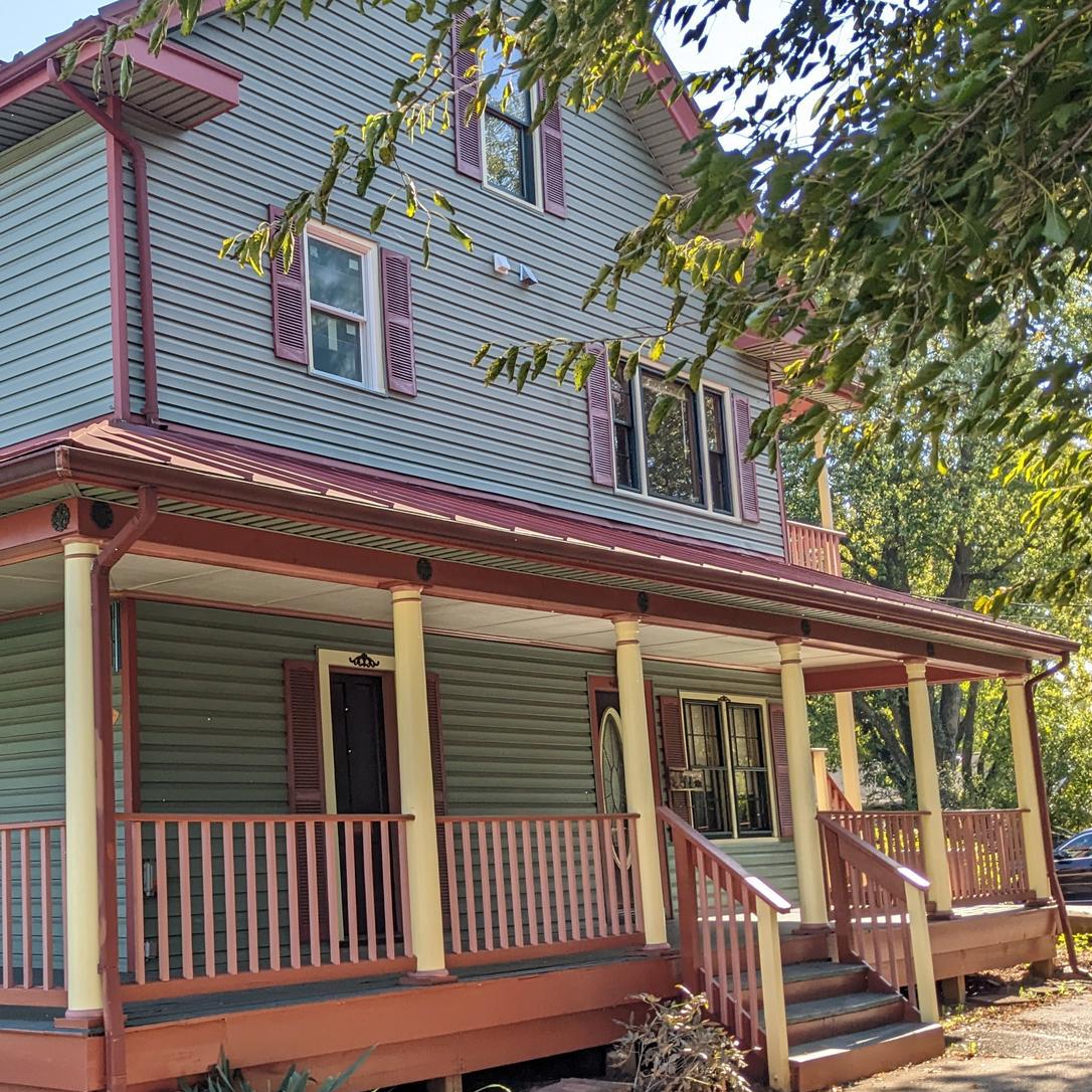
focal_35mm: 45
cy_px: 579
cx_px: 257
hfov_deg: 36.6
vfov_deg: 37.5
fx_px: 1606
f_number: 1.73
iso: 57
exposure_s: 1/1174
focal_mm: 4.38
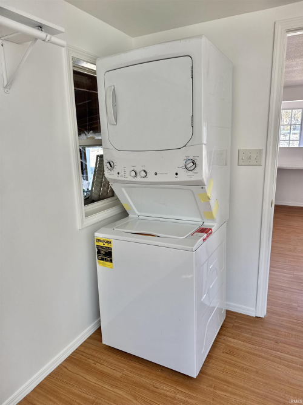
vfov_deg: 71.6
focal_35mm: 24
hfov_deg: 56.8
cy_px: 202
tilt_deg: -12.2
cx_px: 152
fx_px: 280
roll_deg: +1.9
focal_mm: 6.76
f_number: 1.78
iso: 80
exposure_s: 1/121
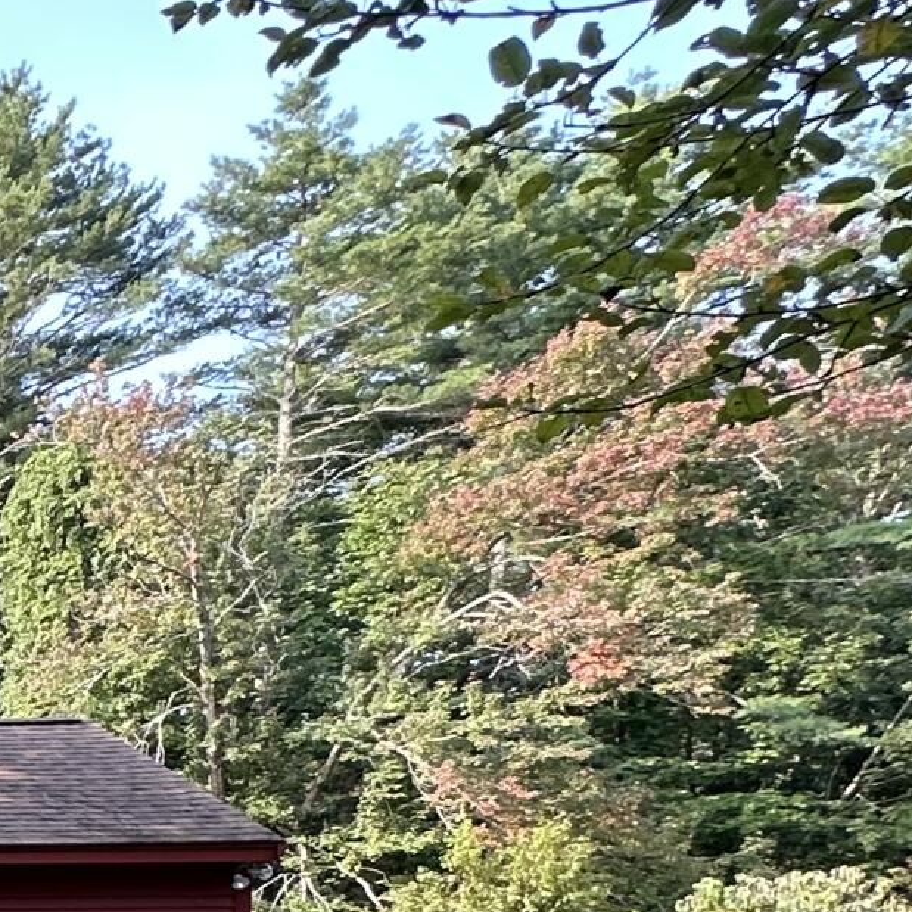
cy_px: 1114
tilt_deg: -2.9
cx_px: -1073
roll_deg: +0.5
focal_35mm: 60
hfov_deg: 17.0
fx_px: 1788
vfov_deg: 25.5
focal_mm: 2.22
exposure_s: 1/99
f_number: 2.2
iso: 40
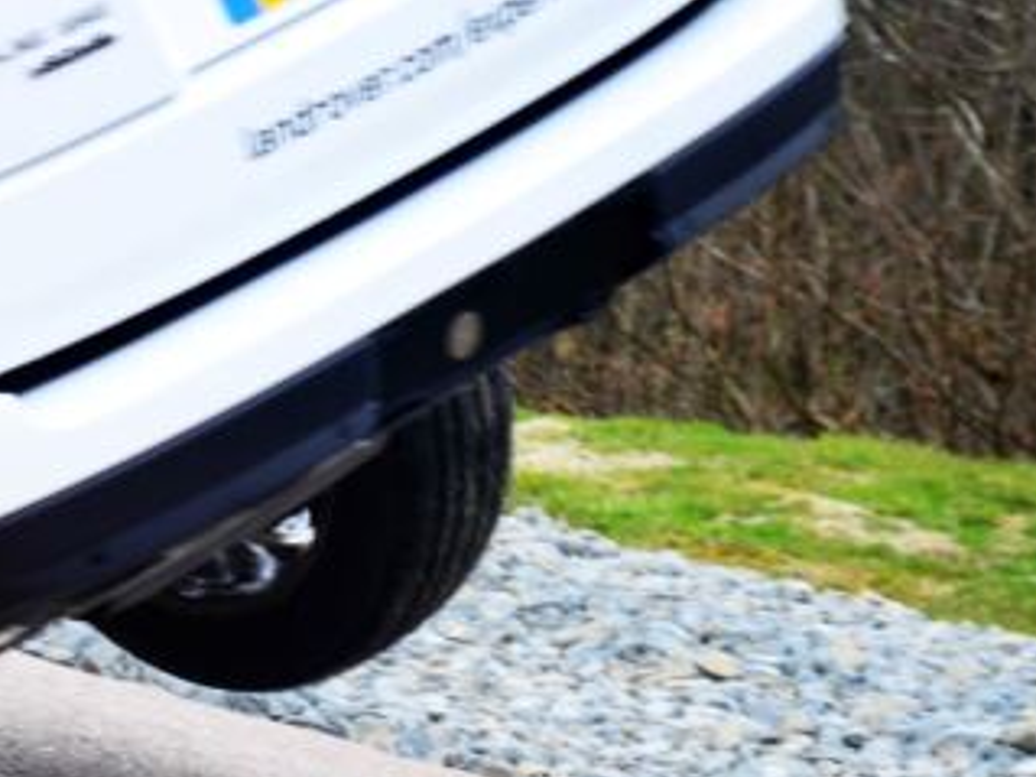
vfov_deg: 7.3
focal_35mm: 202
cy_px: 684
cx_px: 101
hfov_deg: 9.8
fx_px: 6043
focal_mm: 70
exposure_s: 1/15
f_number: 13
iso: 200
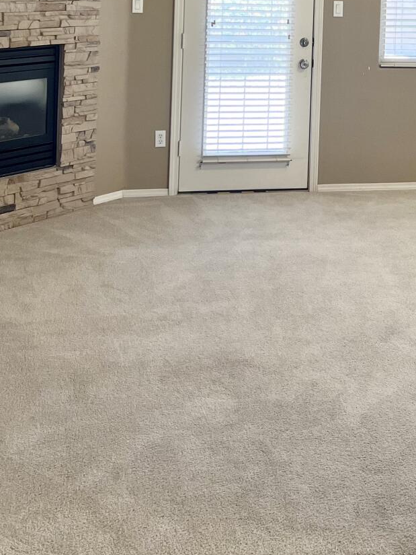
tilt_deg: -2.5
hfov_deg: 22.8
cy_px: 7
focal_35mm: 63
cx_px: 364
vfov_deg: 28.9
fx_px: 1009
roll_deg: -1.4
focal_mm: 5.7
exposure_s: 1/120
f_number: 1.5
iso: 100
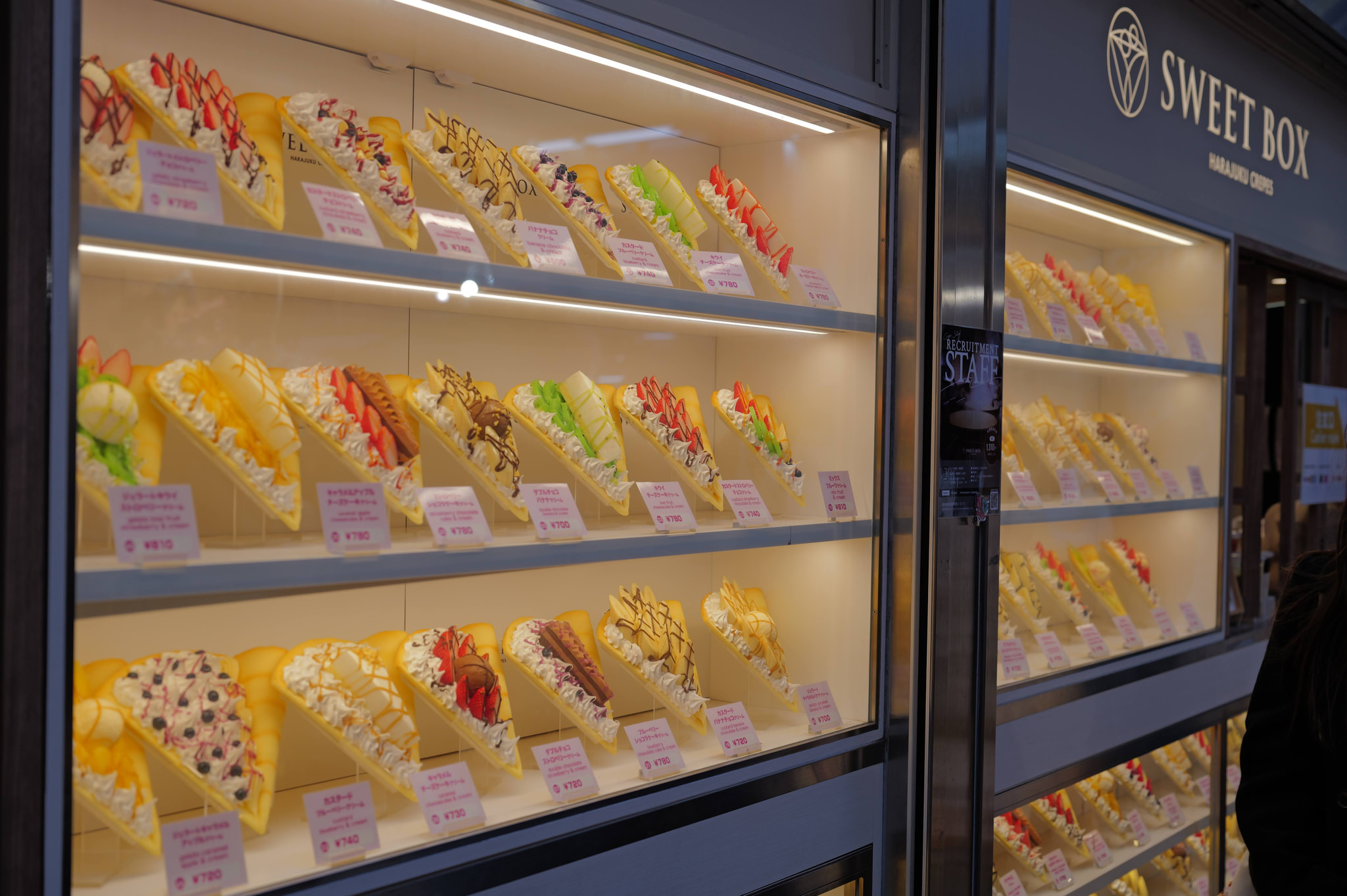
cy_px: 448
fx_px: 1608
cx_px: 674
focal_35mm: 43
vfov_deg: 31.2
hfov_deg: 45.5
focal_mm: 43
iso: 100
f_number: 3.5
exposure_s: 1/160
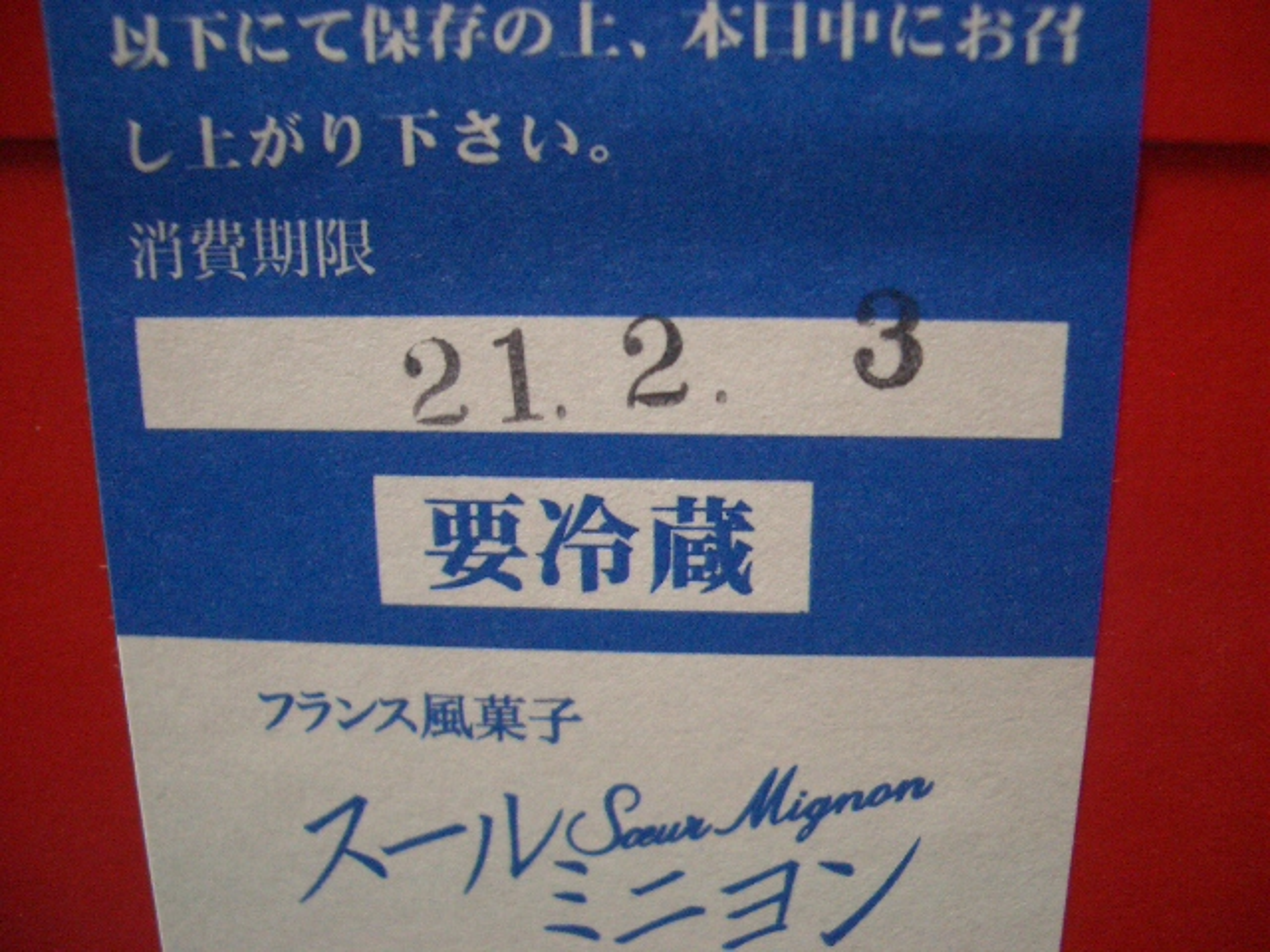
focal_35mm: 35
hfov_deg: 52.6
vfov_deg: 40.7
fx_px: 1284
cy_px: 476
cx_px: 635
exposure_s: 1/15
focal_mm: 5.8
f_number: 2.6
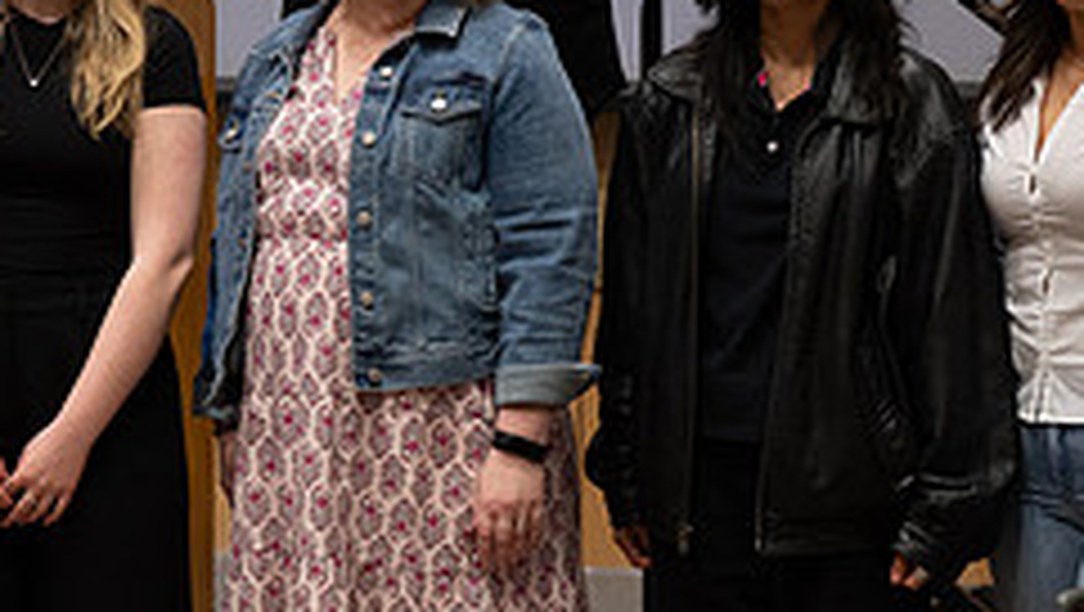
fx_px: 6012
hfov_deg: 10.3
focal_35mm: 209
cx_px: 360
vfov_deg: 5.8
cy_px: 117
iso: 3200
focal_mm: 83
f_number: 2.8
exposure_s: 1/125
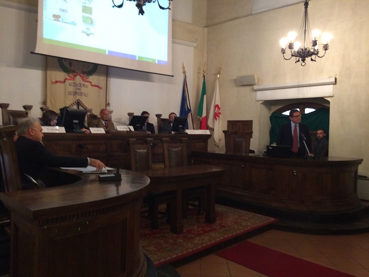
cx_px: 184
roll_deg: -0.5
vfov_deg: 48.2
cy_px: 138
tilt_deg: -2.1
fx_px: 309
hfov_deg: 61.7
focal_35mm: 29
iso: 250
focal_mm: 4.15
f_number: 2.2
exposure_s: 1/33
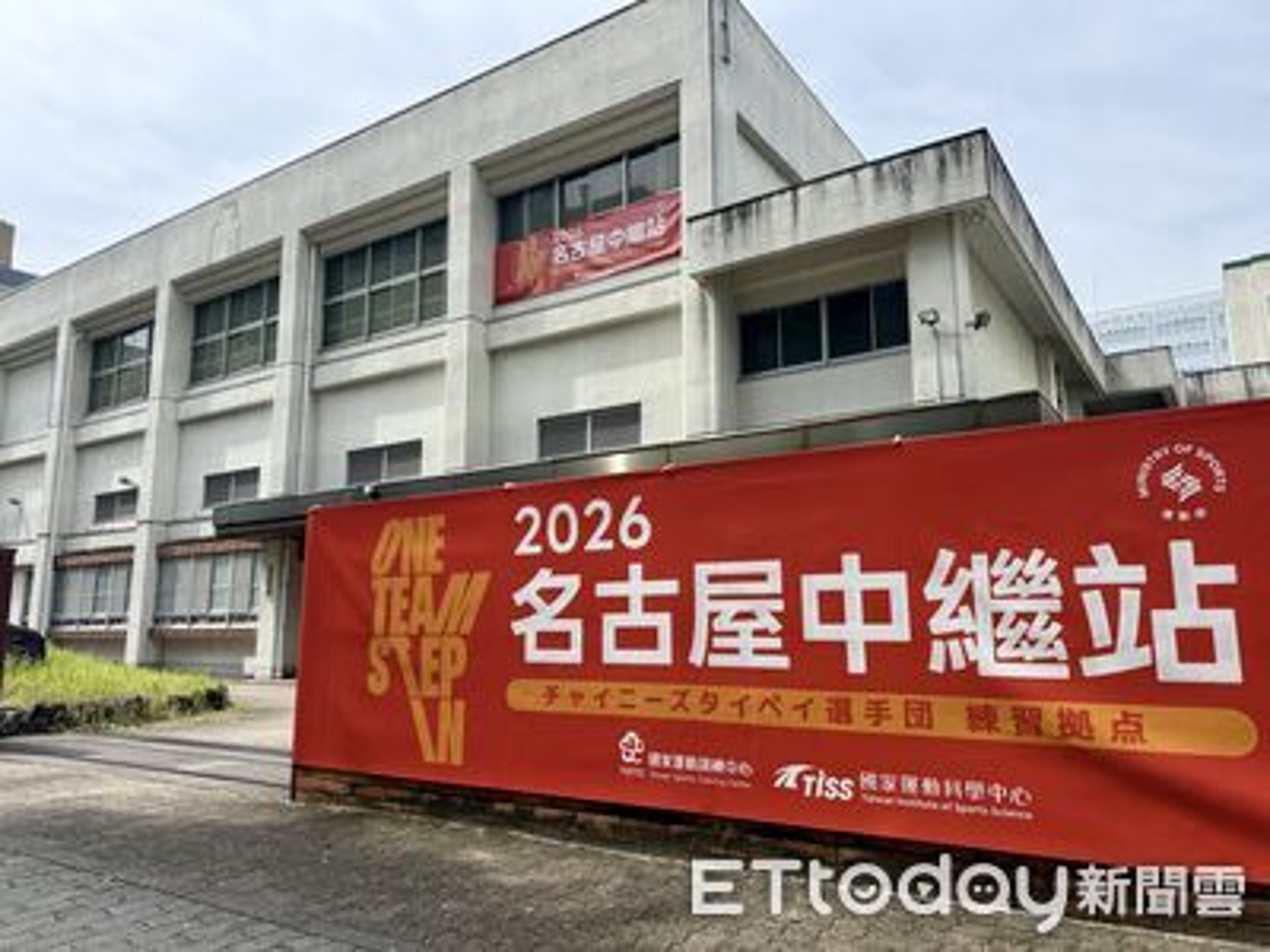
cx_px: 635
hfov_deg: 71.6
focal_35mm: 24
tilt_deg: +10.0
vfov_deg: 56.8
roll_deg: +0.9
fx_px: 881
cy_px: 476
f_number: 1.78
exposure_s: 1/4167
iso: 125
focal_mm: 6.76
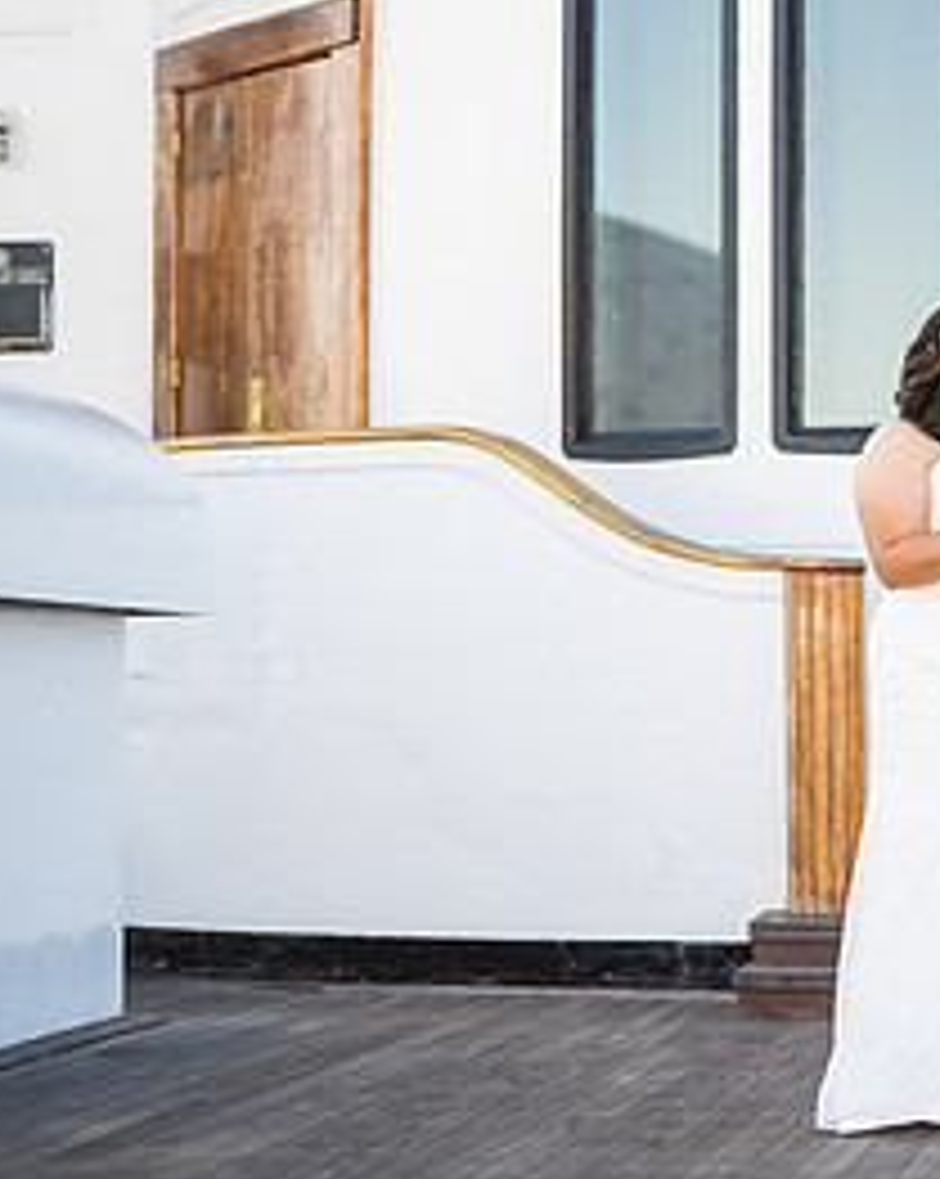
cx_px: 1160
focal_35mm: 104
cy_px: 434
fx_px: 3623
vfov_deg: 18.4
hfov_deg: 14.3
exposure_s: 1/2500
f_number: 1.4
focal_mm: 50
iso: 200
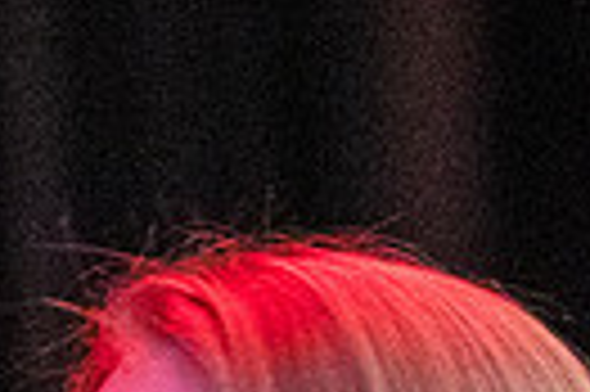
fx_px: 21754
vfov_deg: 1.0
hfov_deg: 1.6
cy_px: 831
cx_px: -365
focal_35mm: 1329
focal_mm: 200
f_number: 2.8
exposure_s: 1/80
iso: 6400
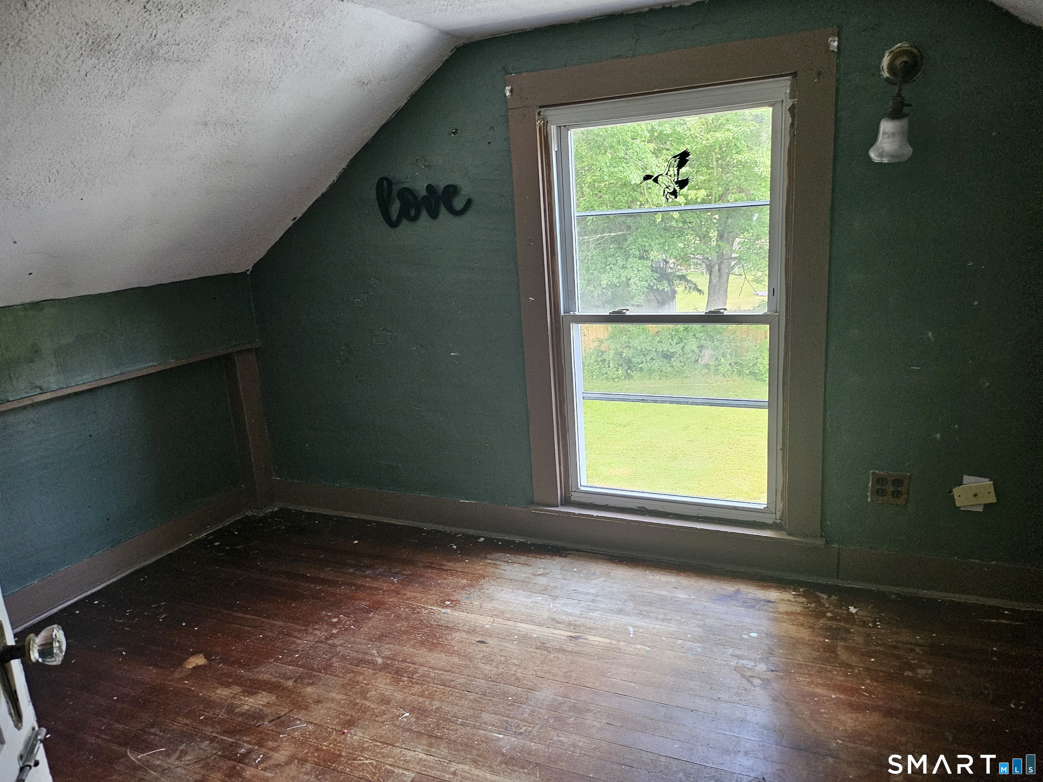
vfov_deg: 56.8
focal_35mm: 24
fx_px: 723
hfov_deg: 71.6
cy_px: 391
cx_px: 522
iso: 640
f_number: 1.8
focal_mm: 5
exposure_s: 1/120
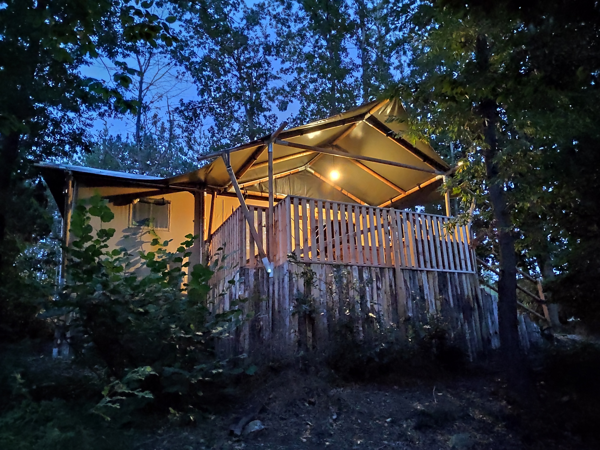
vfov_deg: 66.0
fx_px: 347
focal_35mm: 20
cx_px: 300
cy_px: 225
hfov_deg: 81.7
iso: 13824
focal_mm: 3.94
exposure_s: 1/17
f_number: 1.9
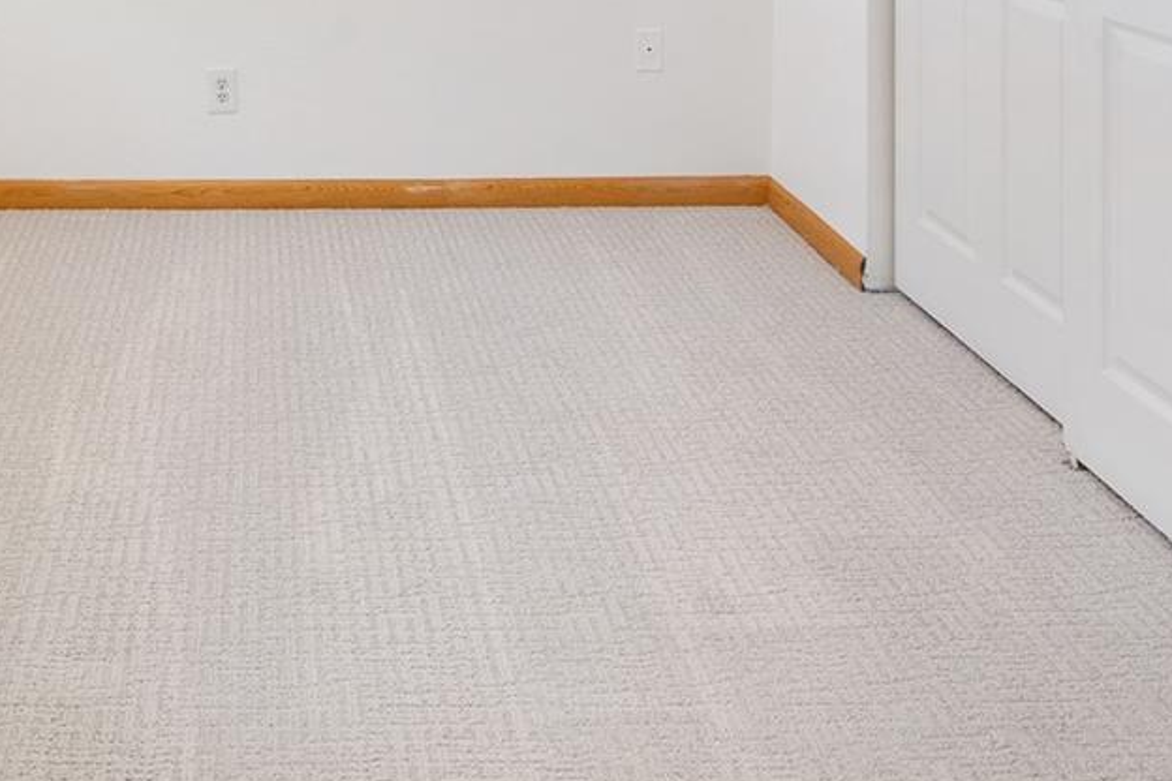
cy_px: -208
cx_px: 261
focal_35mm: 41
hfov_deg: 45.4
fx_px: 1335
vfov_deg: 27.7
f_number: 8
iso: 400
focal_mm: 16
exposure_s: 1/1.25
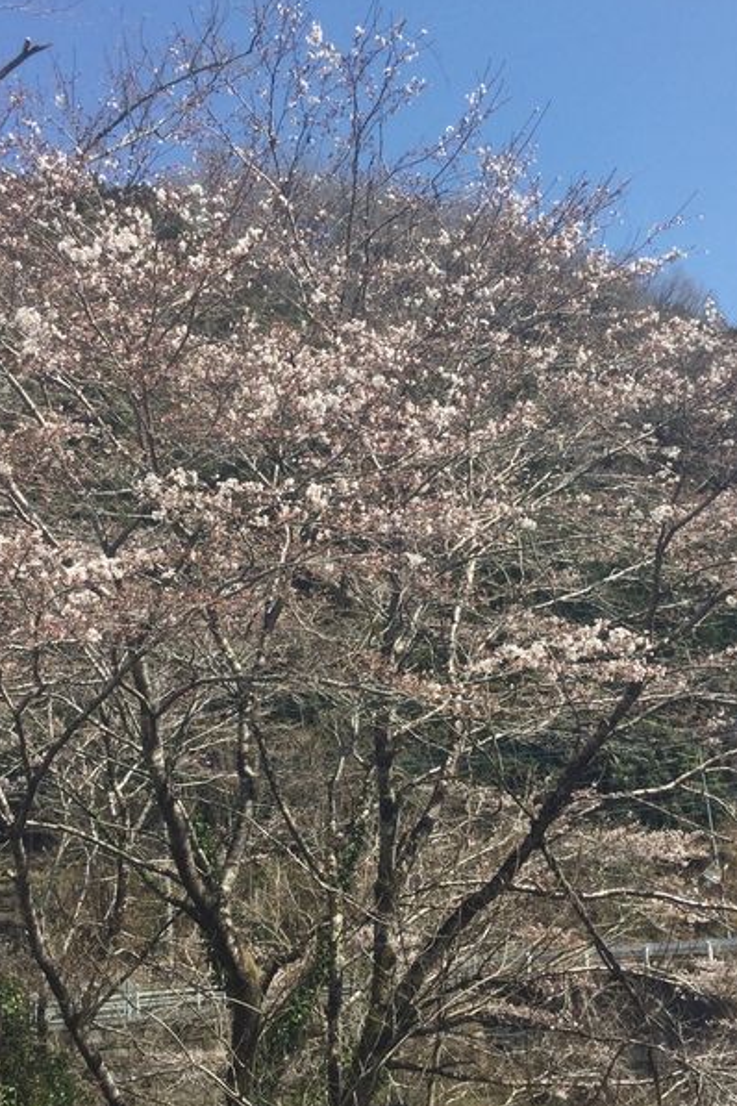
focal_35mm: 44
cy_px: 544
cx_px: 364
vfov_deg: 44.5
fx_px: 1351
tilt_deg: +13.4
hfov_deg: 30.5
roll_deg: +3.7
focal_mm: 3.3
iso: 25
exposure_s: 1/905
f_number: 2.4
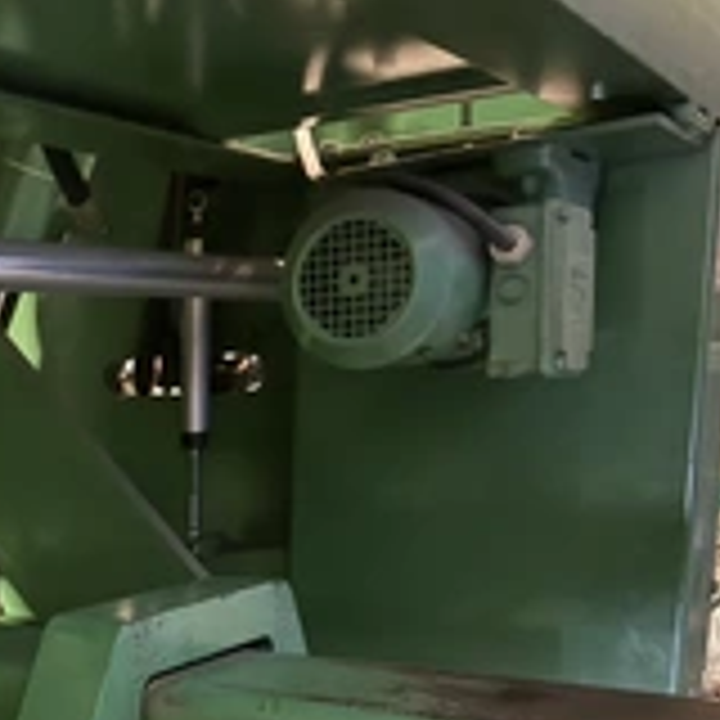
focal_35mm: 53
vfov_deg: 30.9
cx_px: -32
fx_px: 1247
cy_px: 634
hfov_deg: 29.6
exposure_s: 1/22
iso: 1600
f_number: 1.78
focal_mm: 6.76
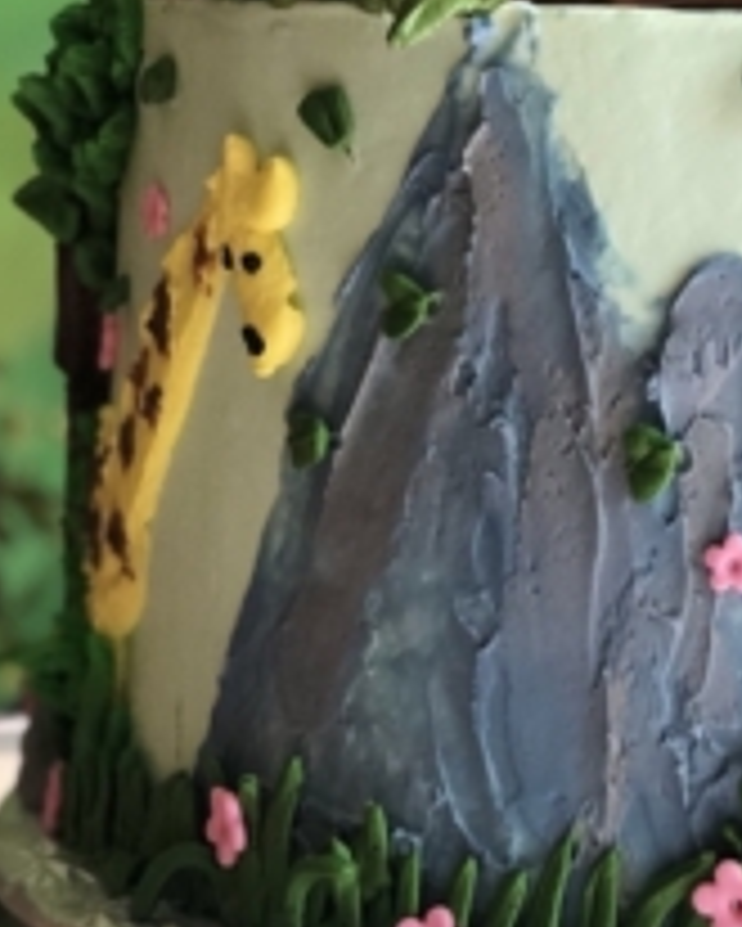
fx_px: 3703
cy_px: 576
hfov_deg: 11.3
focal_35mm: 135
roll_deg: -0.7
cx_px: 776
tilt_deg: -9.5
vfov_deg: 14.2
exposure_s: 1/30
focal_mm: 6.6
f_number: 2.8
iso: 160
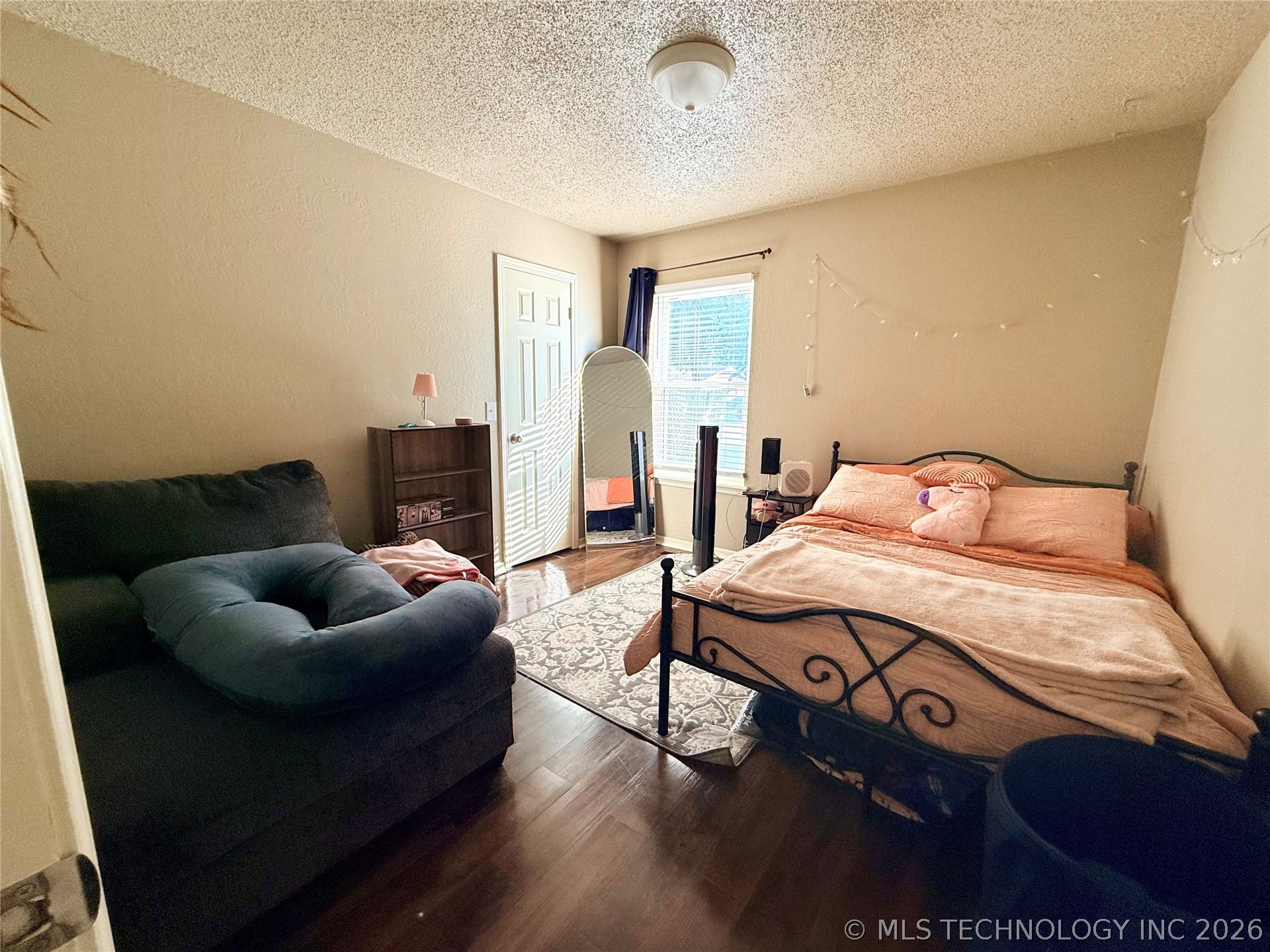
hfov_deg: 102.1
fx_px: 514
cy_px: 476
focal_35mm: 14
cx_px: 635
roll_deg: -0.5
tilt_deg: -8.6
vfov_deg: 85.7
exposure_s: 1/120
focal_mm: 2.22
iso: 80
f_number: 2.2
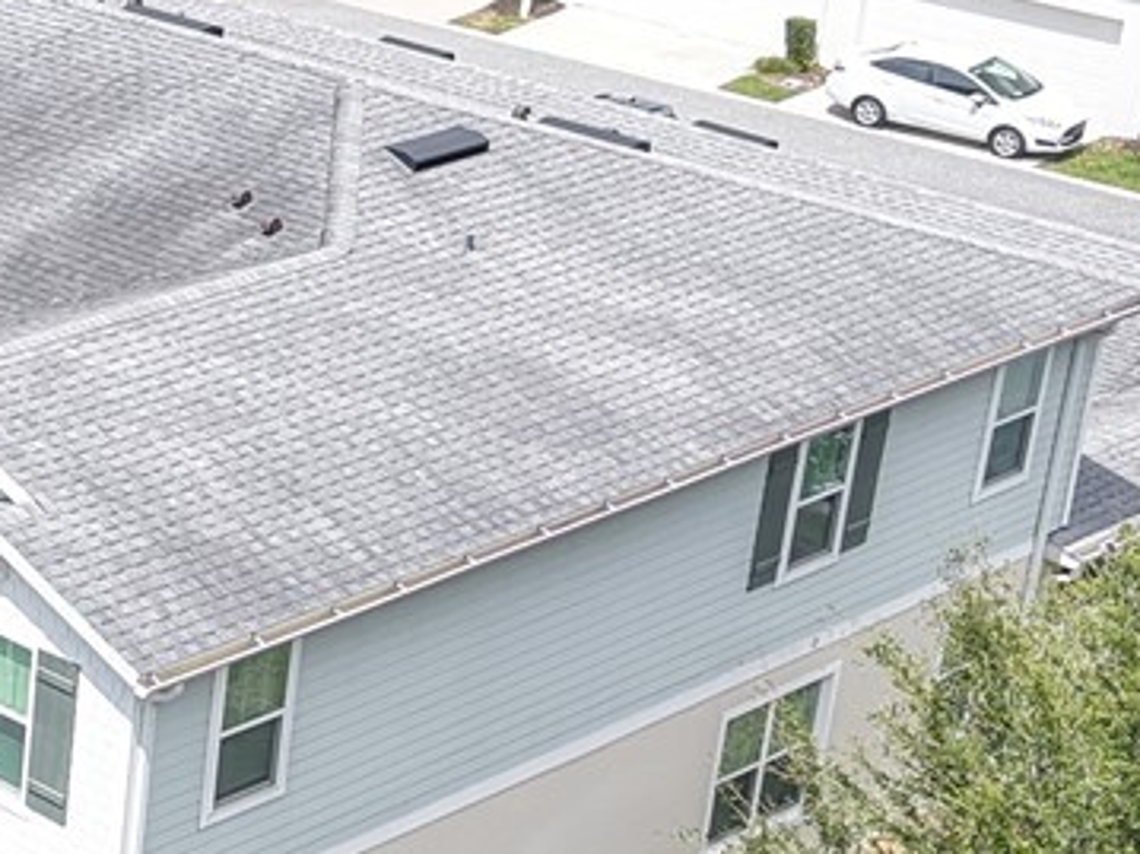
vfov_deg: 13.8
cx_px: -654
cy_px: 444
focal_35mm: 107
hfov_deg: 16.5
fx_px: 3523
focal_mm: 8.67
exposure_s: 1/1600
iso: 140
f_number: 1.8
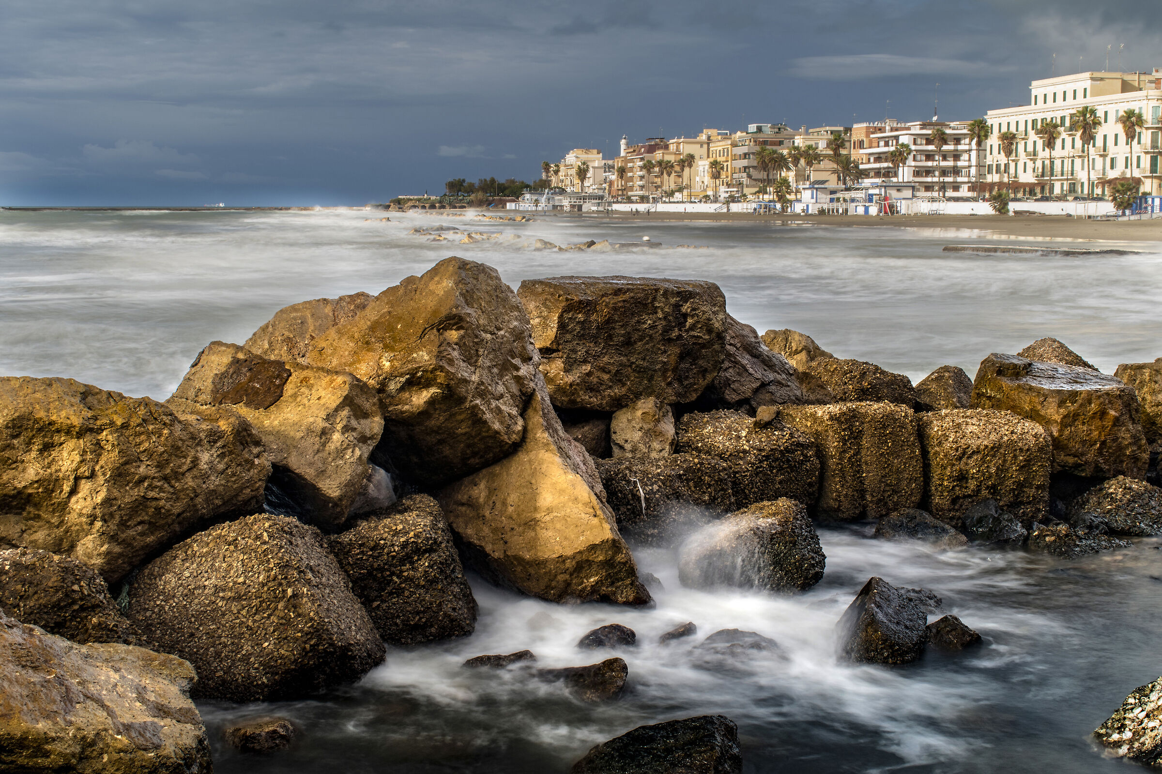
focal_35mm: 51
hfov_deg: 38.9
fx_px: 1646
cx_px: 581
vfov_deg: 26.5
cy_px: 387
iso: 100
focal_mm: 34
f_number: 20
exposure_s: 2.5
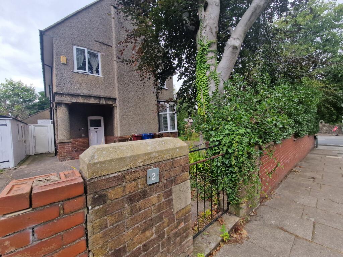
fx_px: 129
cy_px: 128
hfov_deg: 106.2
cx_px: 172
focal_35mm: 13
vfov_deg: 89.9
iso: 50
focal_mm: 2.2
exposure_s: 1/390
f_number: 2.2
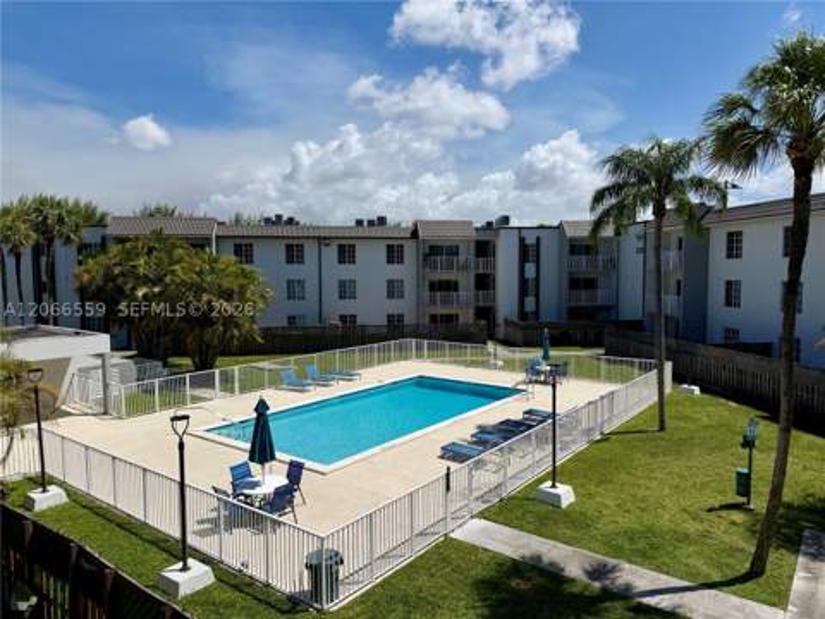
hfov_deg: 71.6
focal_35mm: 24
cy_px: 310
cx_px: 412
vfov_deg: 56.8
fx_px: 572
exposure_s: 1/10309
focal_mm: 6.76
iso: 80
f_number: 1.78
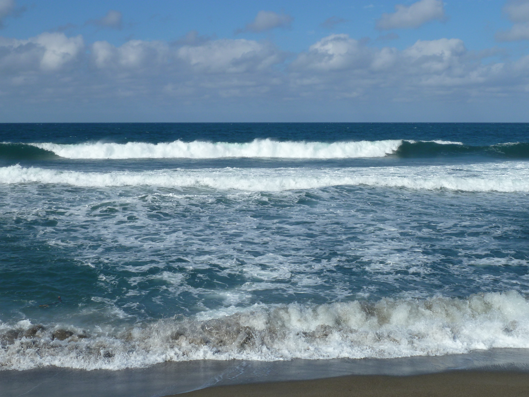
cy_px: 198
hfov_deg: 39.7
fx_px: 734
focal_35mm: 48
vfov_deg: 30.3
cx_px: 264
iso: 80
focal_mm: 7.9
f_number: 5.6
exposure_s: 1/500
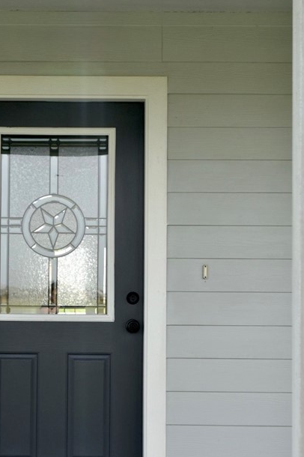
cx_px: 64
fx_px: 723
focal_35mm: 57
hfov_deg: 23.4
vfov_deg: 35.0
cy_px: 269
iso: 200
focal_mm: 32
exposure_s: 1/640
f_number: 5.6
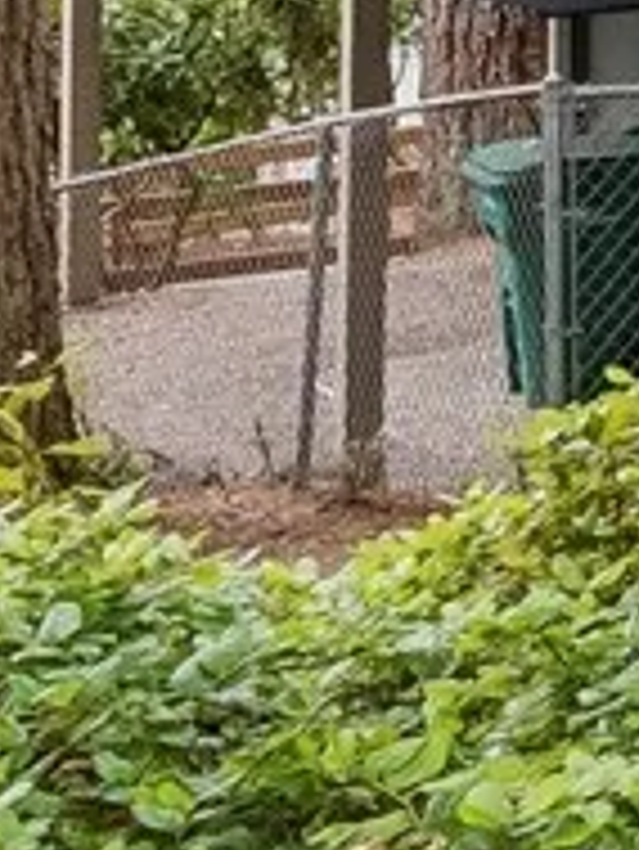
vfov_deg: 12.0
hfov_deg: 7.9
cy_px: -551
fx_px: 3811
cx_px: 2104
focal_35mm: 155
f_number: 9
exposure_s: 1/30
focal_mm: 12
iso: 1250
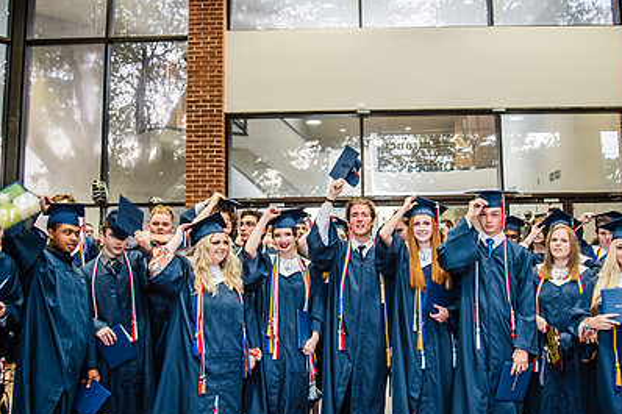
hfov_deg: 54.4
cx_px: 339
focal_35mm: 35
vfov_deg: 37.7
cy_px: 174
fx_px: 604
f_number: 4.5
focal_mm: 24
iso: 800
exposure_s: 1/50
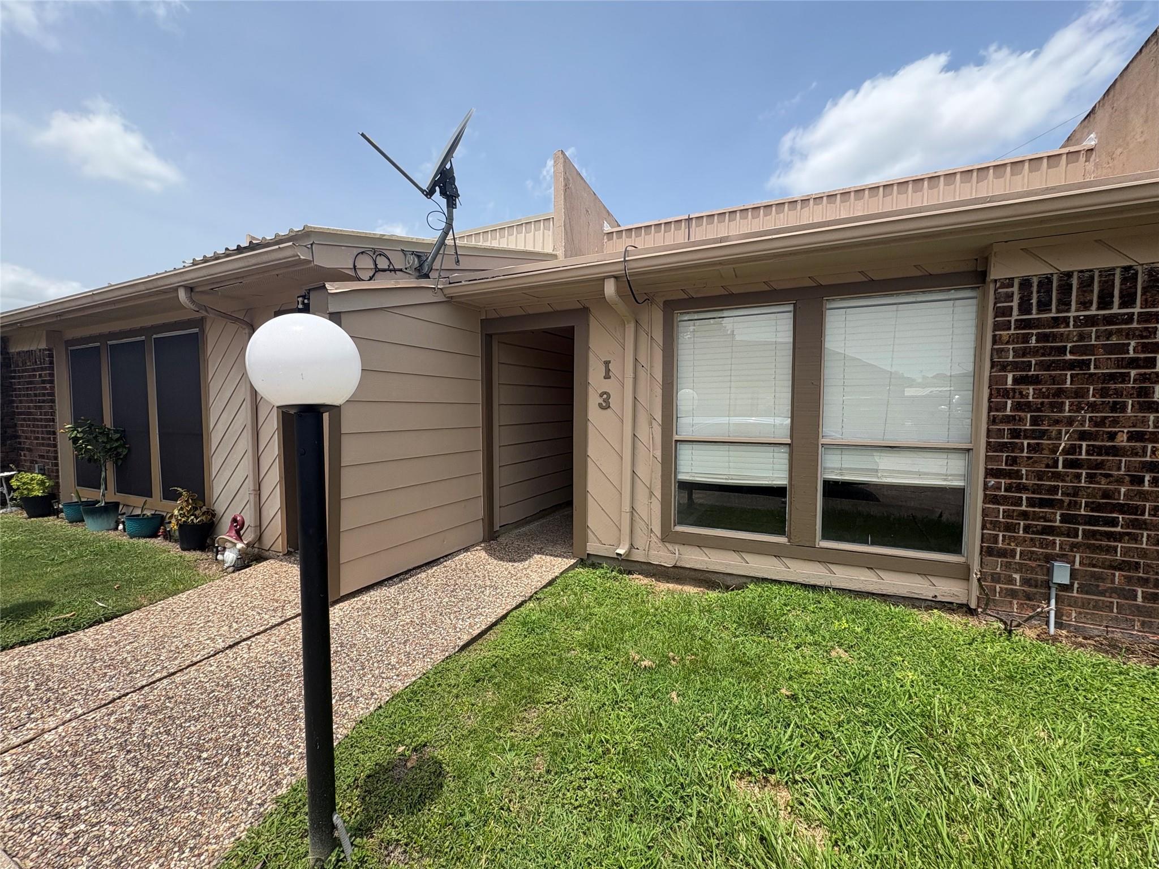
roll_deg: -0.3
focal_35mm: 14
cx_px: 580
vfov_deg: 85.7
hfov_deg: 102.1
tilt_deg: -2.7
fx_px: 469
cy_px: 434
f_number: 2.2
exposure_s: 1/1256
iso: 50
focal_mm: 2.22
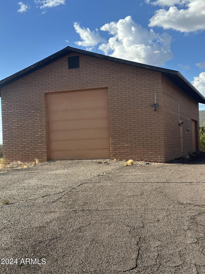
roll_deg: +1.5
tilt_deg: +1.3
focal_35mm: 48
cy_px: 137
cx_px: 102
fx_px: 379
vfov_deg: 39.7
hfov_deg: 30.3
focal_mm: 6.86
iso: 64
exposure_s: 1/2667
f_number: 1.78
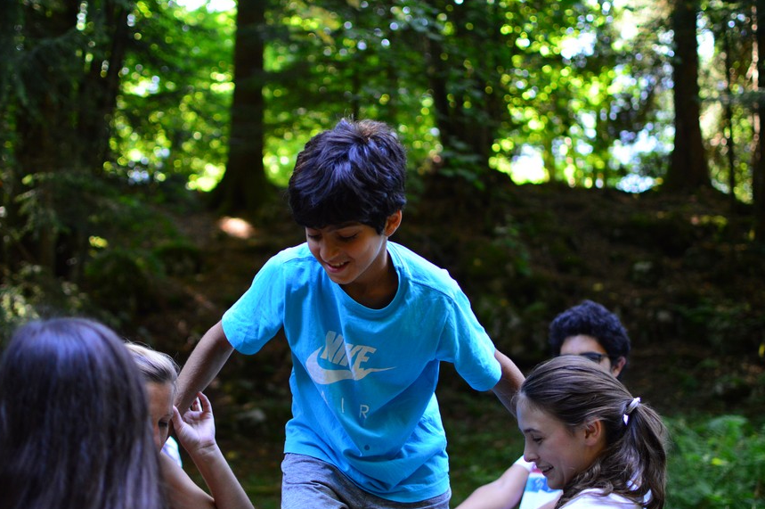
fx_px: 1329
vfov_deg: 21.7
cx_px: 359
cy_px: 269
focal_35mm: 63
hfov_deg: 32.1
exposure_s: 1/400
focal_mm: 35
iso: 800
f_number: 1.8
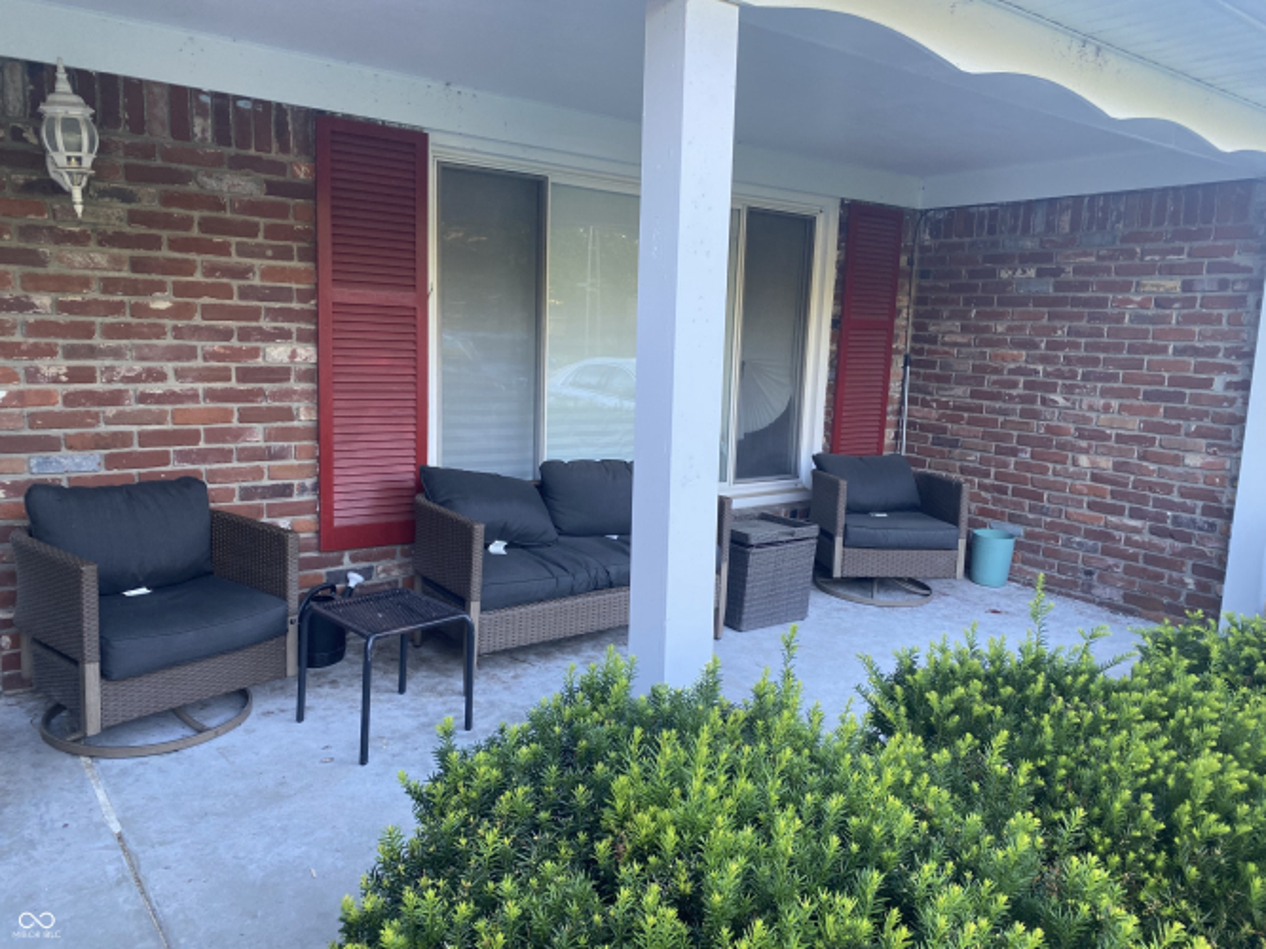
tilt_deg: -10.4
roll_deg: -3.1
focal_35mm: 26
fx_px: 951
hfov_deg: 67.3
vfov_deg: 53.0
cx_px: 633
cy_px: 474
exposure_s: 1/121
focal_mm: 4.25
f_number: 1.8
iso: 100
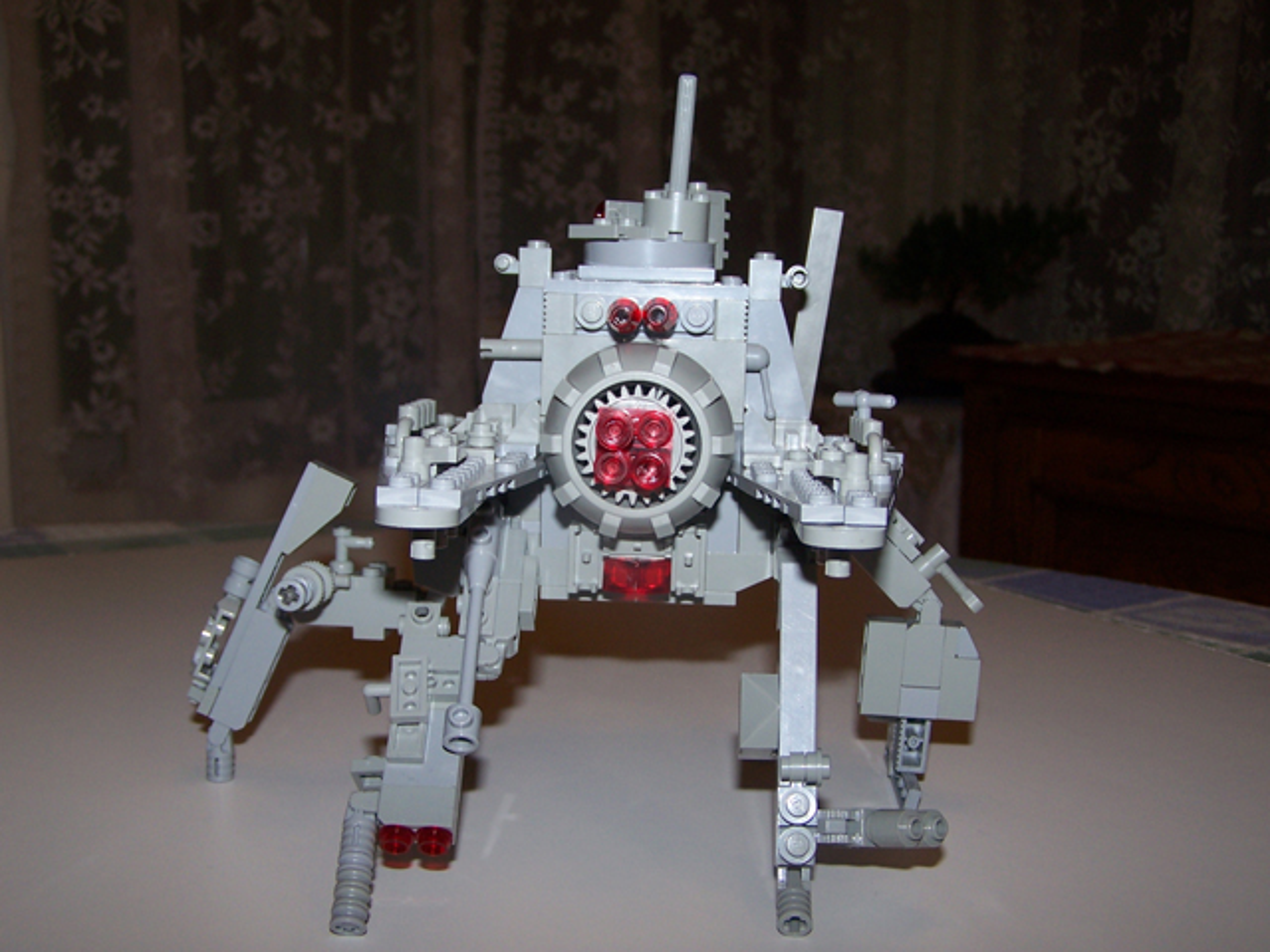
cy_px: 476
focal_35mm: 43
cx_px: 635
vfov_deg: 33.6
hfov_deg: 43.9
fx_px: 1578
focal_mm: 7.1
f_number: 2.9
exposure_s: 1/60
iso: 80
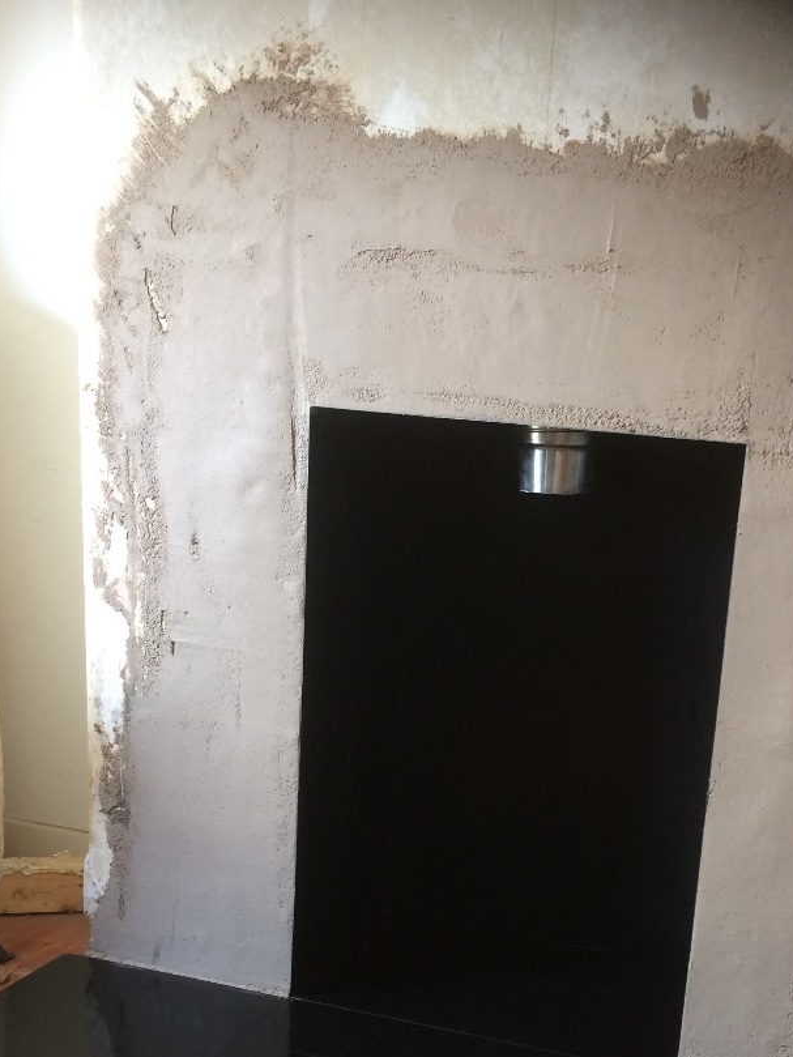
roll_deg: -3.9
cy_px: 773
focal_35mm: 43
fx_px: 1313
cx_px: 541
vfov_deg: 42.7
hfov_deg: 33.3
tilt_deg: -16.3
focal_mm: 4.15
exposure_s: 1/33
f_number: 2.2
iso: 50
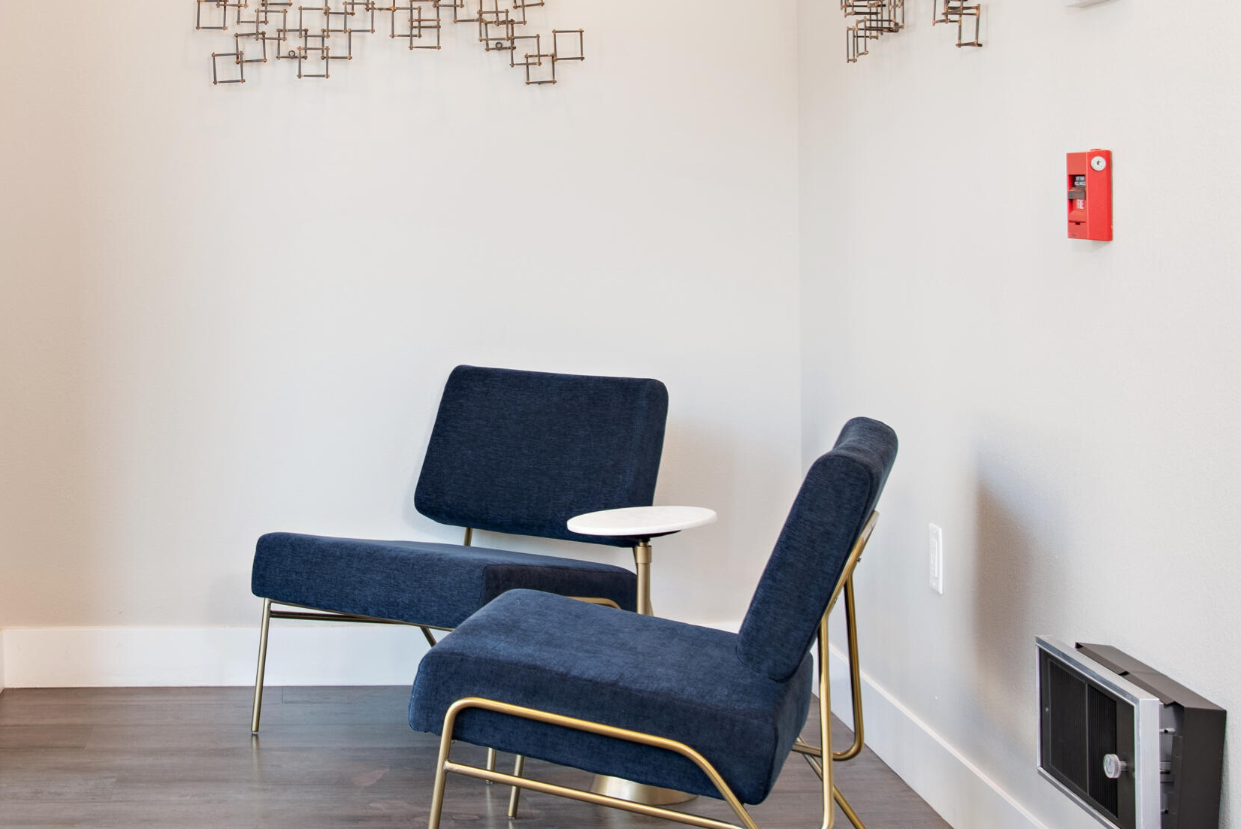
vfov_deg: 19.6
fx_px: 2380
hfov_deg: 29.0
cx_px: 380
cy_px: 202
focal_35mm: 69
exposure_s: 1/50
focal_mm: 38
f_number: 7.1
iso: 500
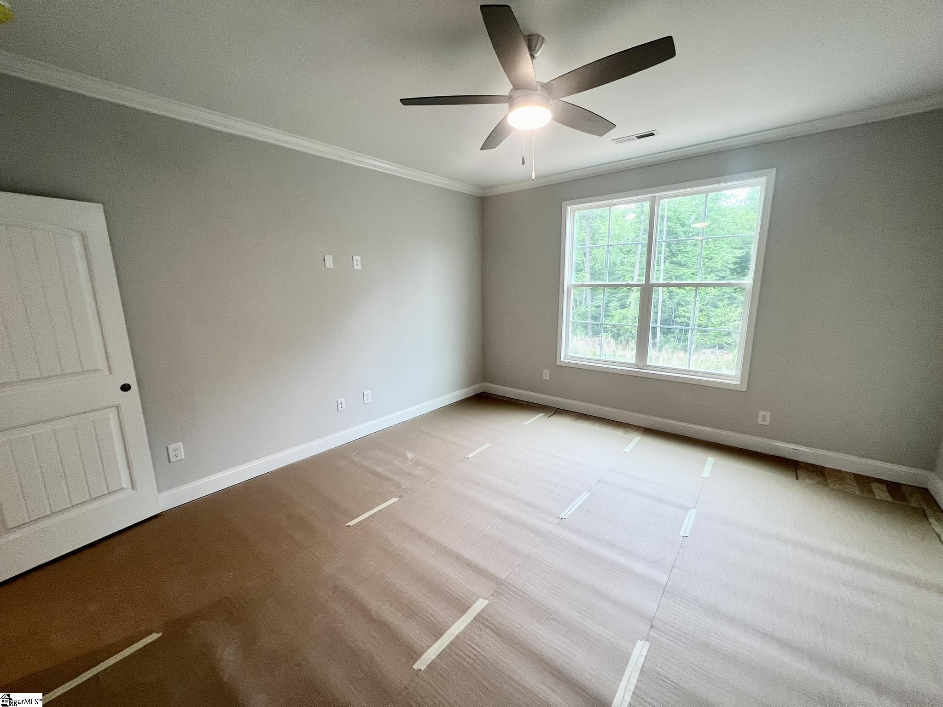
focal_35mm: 13
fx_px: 354
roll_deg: +1.1
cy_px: 354
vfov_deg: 89.9
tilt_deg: -10.2
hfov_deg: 106.2
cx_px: 472
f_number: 1.8
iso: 100
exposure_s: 1/120
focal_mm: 1.57
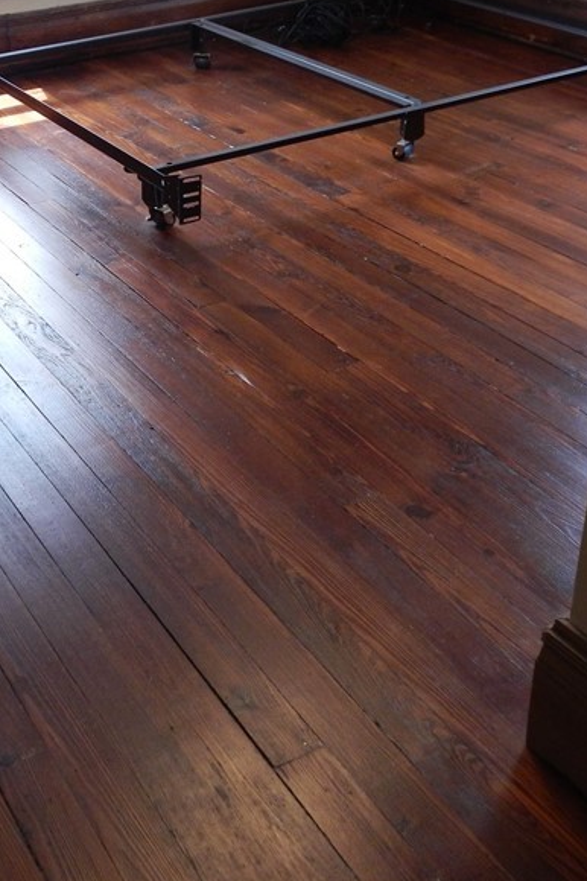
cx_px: 134
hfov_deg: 28.7
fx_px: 1125
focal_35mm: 46
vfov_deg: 42.4
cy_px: 333
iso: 400
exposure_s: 1/80
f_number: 3.2
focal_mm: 4.5
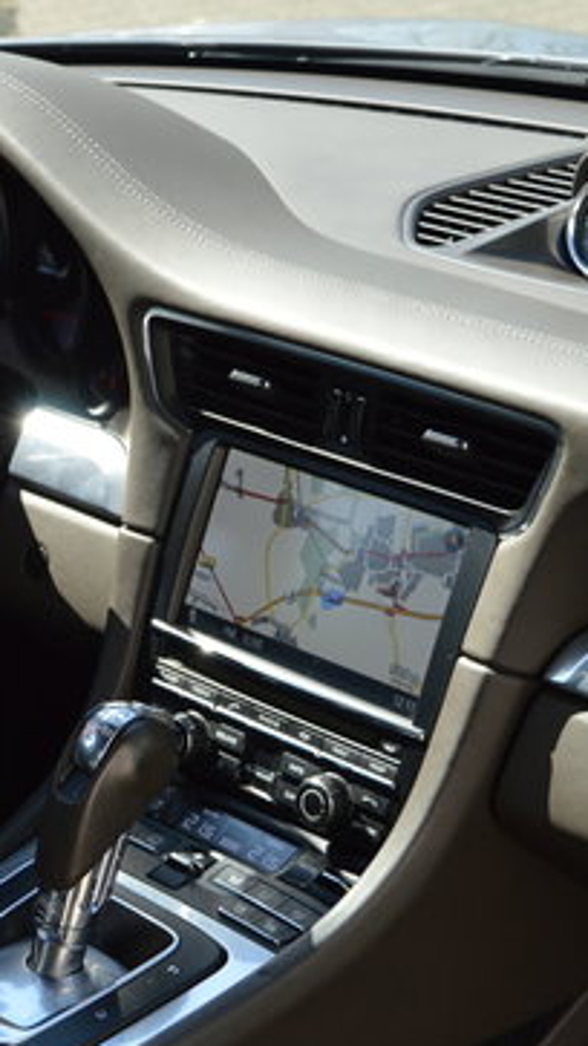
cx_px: -141
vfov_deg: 22.9
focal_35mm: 93
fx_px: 2580
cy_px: 641
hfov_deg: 12.7
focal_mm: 28
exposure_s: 1/160
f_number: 6.3
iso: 100
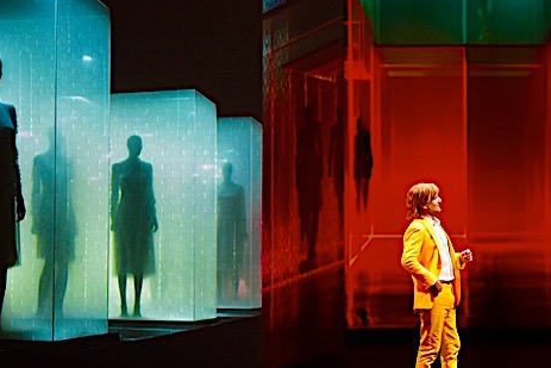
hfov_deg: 10.1
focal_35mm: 202
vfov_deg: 6.8
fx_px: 3093
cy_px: -16
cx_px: 518
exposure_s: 1/80
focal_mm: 78
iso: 2000
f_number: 2.8
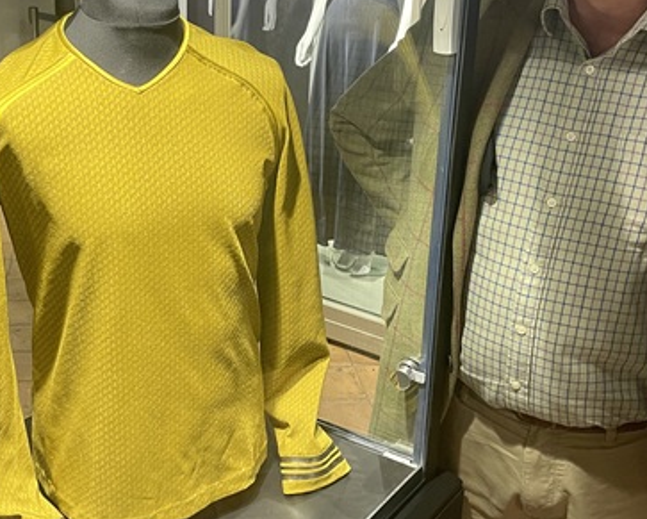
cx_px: 230
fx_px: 901
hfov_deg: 39.2
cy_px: 202
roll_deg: -1.3
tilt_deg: -20.1
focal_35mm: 47
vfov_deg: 32.0
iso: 400
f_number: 1.6
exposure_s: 1/50
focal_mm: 5.1
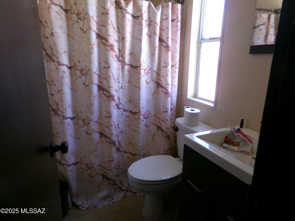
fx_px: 205
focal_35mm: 24
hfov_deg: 71.6
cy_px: 110
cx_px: 148
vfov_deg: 56.8
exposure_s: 1/60
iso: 363
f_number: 3.7
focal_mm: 4.3
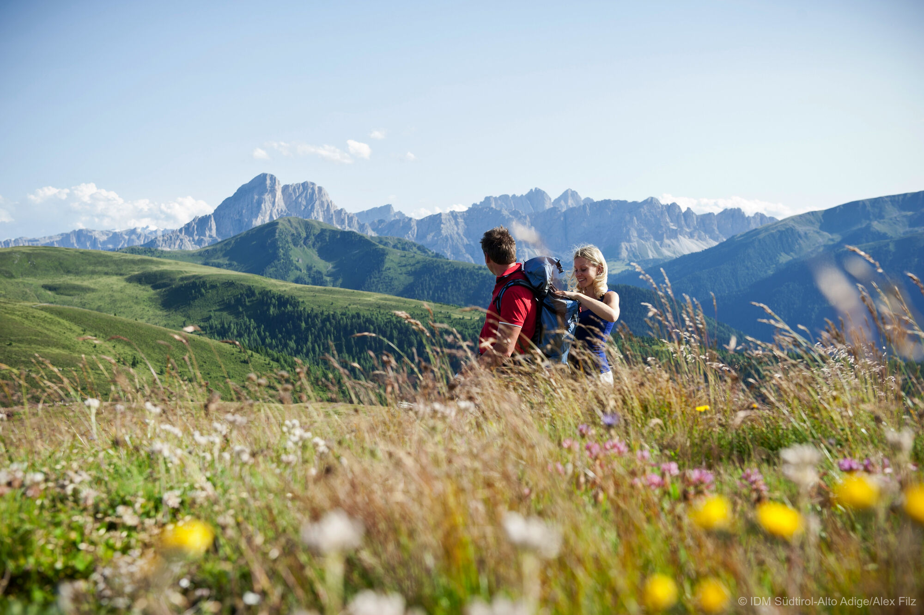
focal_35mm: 48
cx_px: 462
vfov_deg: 28.0
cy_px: 308
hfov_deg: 41.1
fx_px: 1231
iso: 200
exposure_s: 1/320
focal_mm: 48
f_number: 5.6
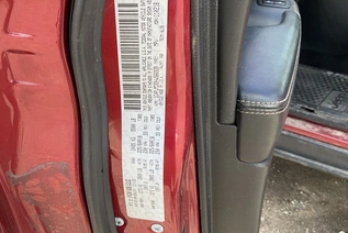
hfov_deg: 50.3
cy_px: 109
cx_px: 138
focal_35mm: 38
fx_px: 368
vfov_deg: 35.1
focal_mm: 3
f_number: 1.8
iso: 25
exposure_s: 1/223
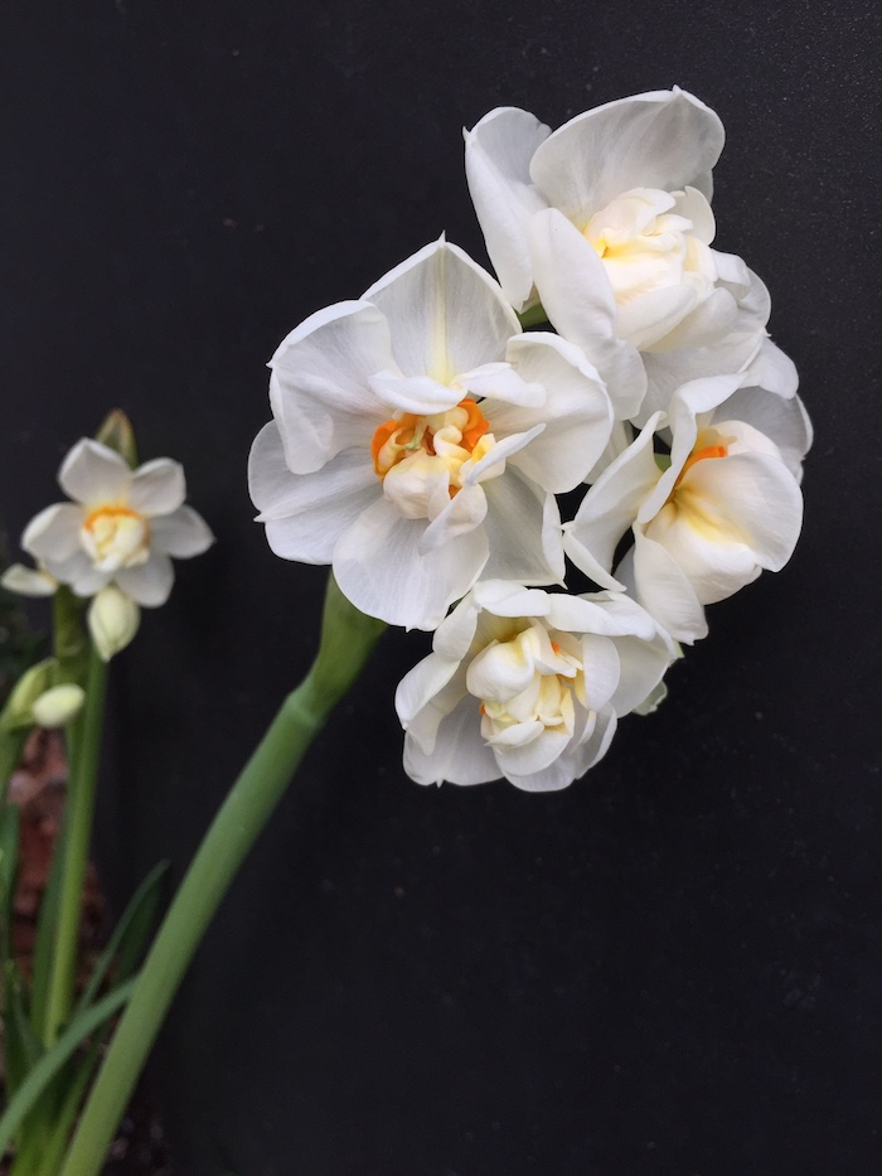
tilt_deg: -19.6
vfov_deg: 61.7
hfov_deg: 48.2
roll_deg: -2.3
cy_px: 588
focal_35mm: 29
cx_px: 441
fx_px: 985
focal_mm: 4.15
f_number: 2.2
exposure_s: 1/100
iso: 40
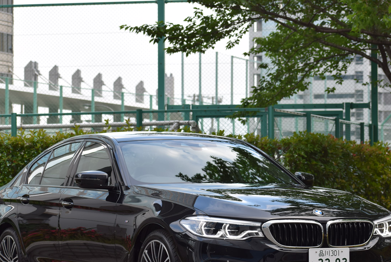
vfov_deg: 9.5
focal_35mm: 145
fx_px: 1576
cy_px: 178
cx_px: 202
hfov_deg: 14.1
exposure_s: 1/125
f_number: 5.6
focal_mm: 70
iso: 180
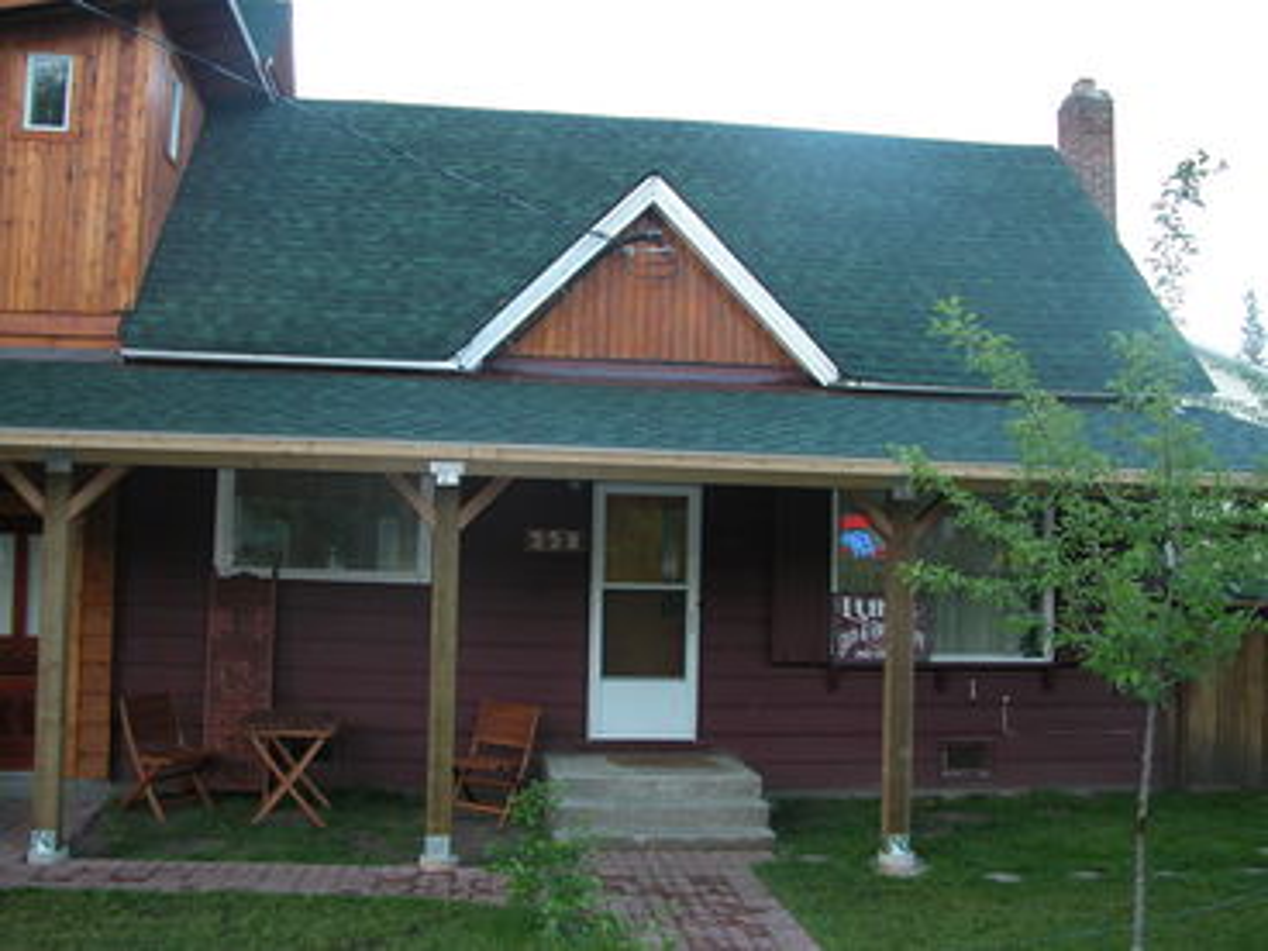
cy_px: 476
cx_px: 634
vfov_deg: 41.8
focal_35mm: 34
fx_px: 1245
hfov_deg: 54.0
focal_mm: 8.9
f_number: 2.8
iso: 100
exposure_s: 1/30
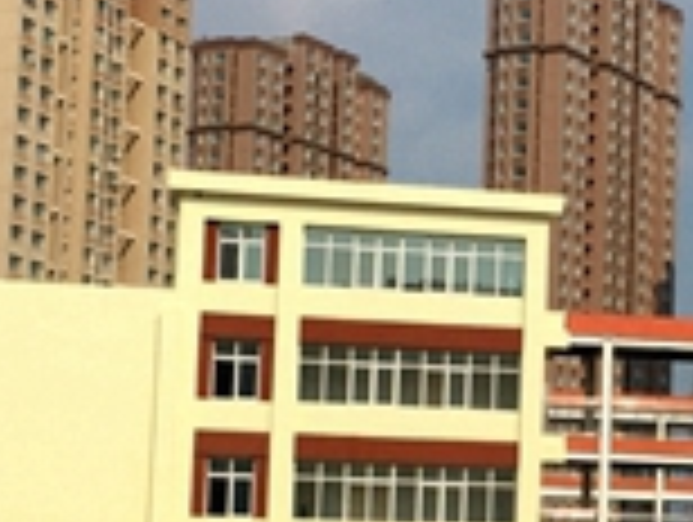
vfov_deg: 15.7
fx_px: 1885
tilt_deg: +5.0
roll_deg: -3.3
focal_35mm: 94
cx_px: 630
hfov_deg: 20.4
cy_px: 394
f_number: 2.2
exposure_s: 1/4950
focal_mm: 4.15
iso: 32
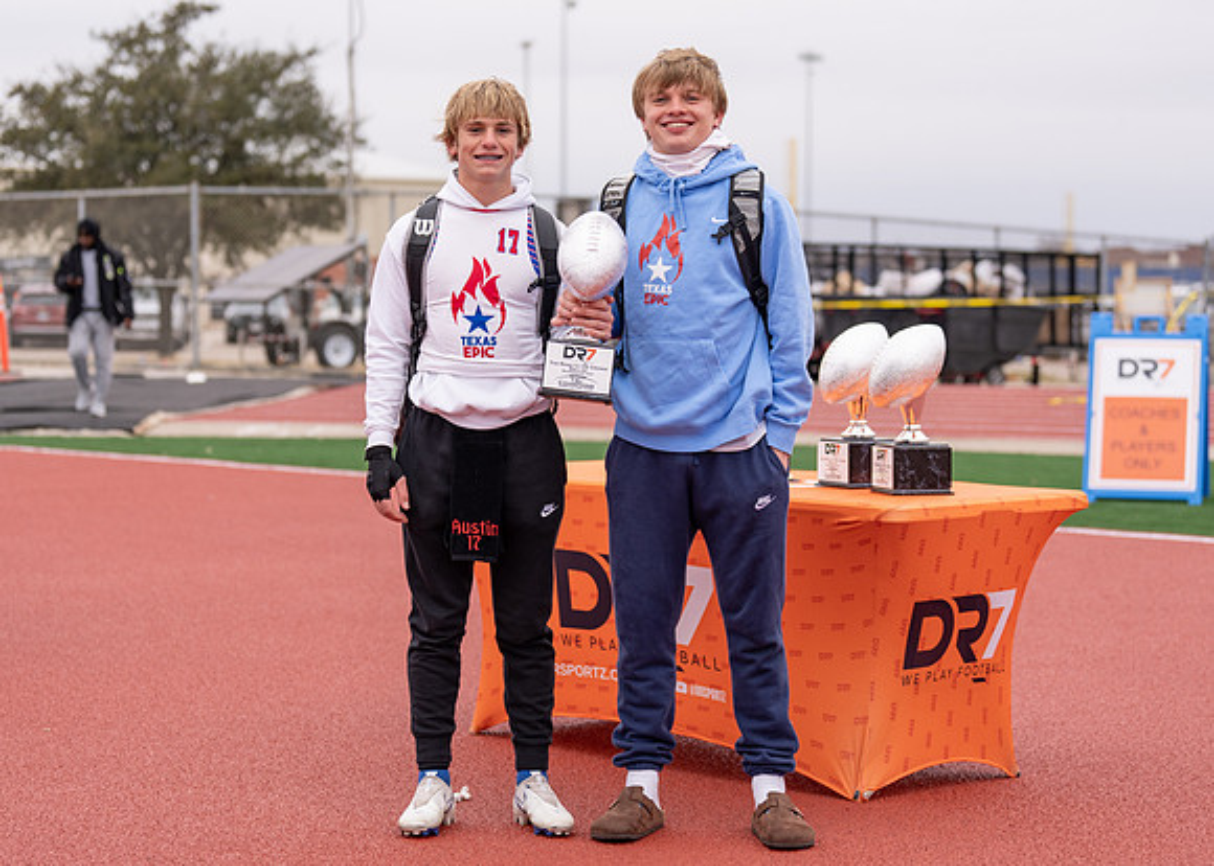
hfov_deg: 23.1
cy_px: 398
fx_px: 2972
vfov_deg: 16.6
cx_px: 562
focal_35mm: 86
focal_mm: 70
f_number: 2.8
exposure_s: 1/1000
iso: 100
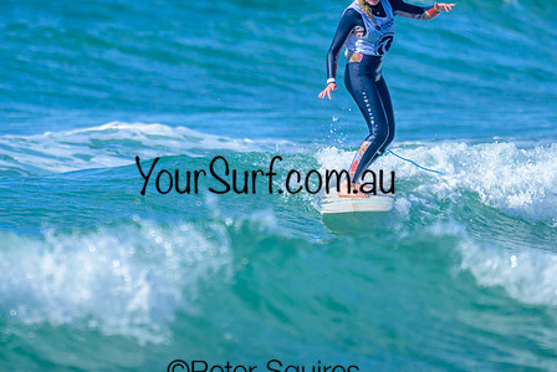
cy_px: 141
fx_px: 22054
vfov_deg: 1.0
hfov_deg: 1.4
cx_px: 241
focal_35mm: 1425
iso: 320
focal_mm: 800
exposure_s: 1/2000
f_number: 6.3
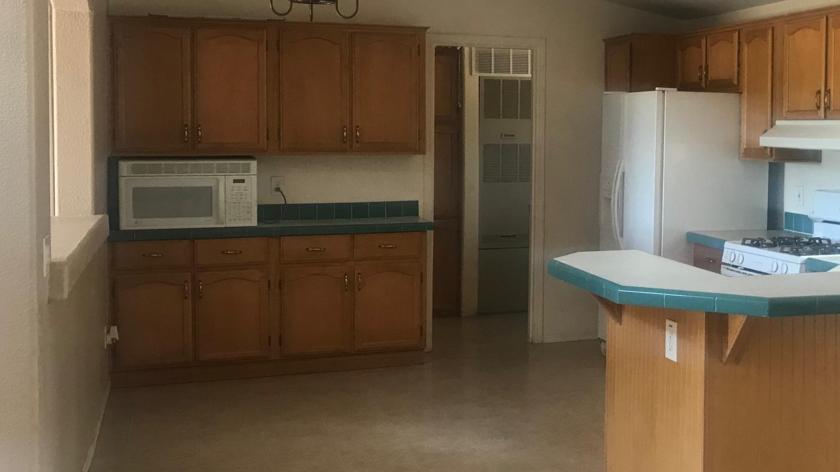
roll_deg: -1.7
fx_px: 1069
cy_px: 190
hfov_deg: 41.9
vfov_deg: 24.9
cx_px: 608
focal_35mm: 48
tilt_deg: -3.4
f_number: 1.8
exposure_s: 1/20
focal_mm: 3.99
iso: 40
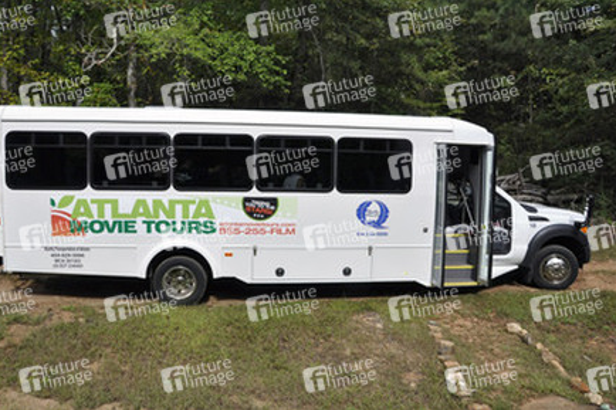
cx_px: 301
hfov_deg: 65.5
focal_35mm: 28
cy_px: 199
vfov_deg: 46.4
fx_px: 479
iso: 1000
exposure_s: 1/800
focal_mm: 18
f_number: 14
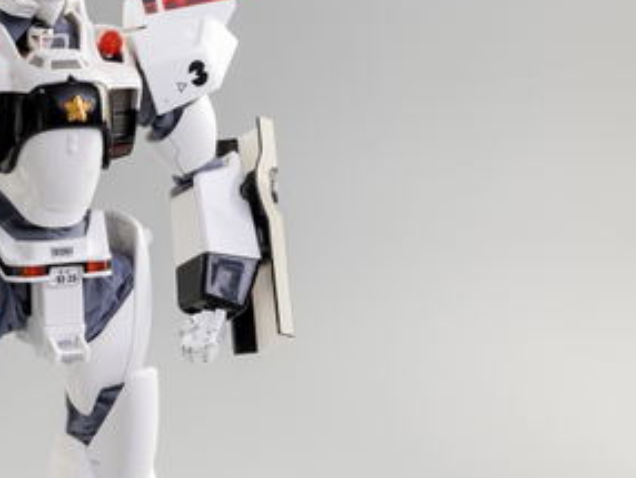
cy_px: 386
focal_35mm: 242
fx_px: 4450
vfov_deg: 6.1
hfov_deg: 8.1
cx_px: -238
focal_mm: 90
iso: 160
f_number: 13
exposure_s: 1/3
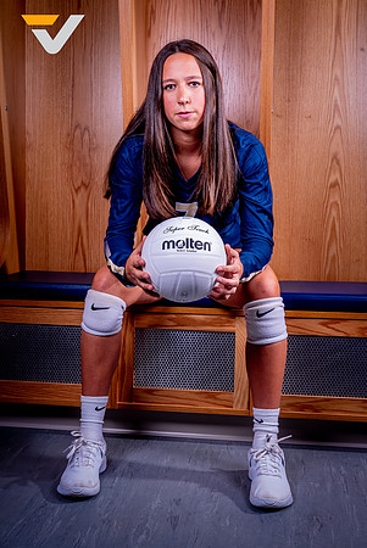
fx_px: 763
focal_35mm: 50
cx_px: 184
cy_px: 274
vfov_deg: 39.6
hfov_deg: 27.1
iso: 100
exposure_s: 1/125
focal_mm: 50
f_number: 10
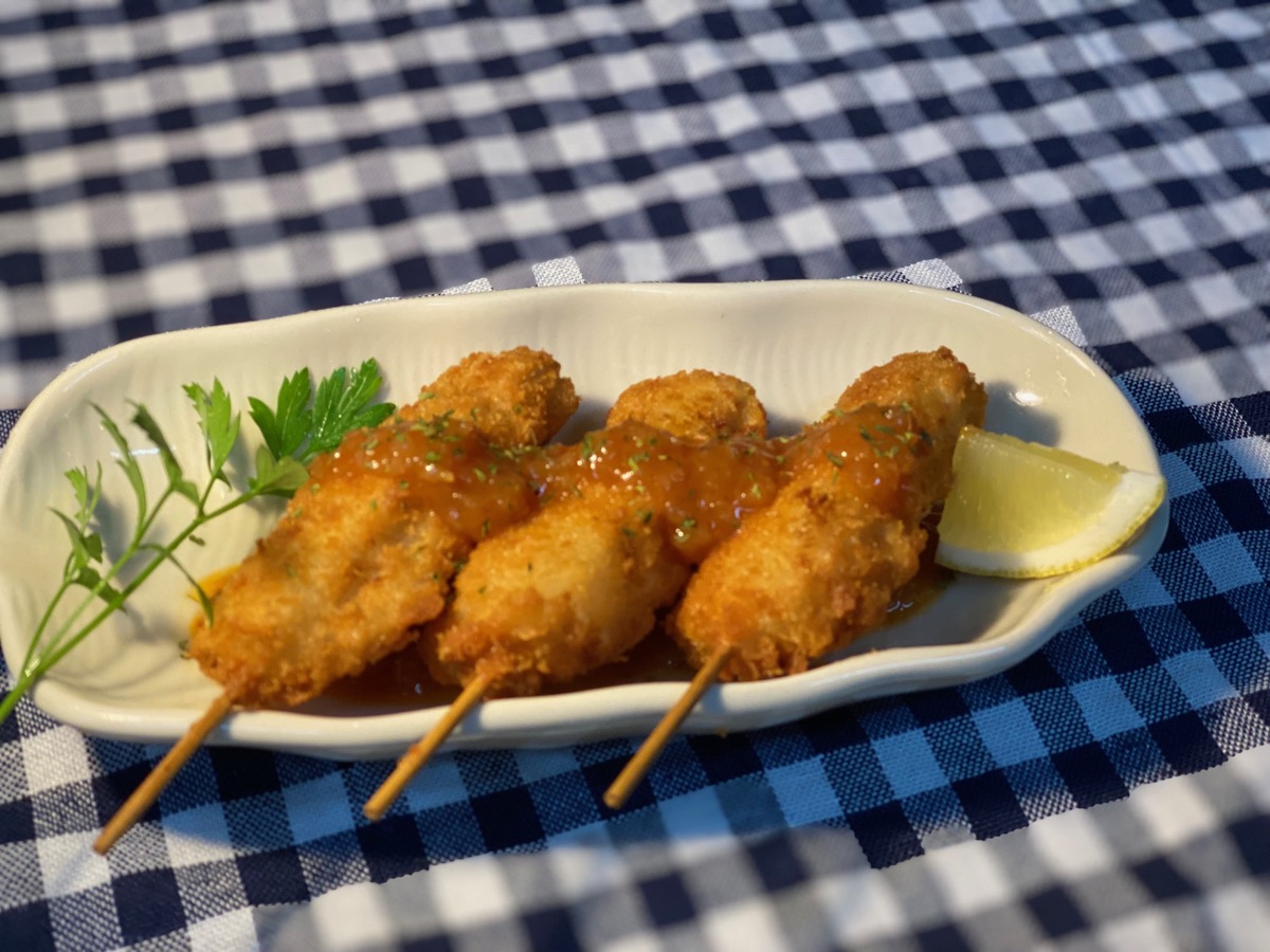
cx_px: 635
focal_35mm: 52
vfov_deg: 28.0
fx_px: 1908
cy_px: 476
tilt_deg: -47.4
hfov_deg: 36.8
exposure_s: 1/120
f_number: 2
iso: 160
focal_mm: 6
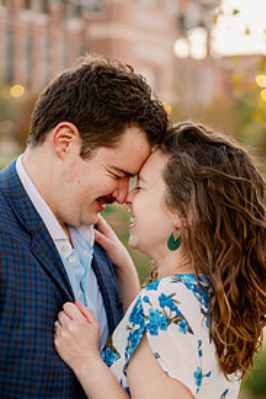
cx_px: 124
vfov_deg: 24.4
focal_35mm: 82
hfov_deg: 16.7
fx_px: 908
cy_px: 304
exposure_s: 1/500
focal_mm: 50
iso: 640
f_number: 2
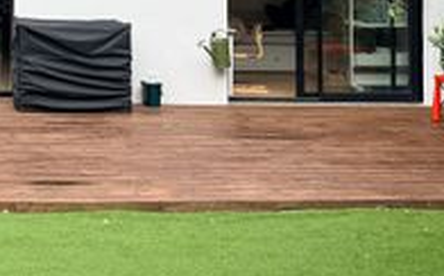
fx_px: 943
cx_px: -32
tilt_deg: +2.2
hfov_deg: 24.8
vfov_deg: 15.6
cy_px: -111
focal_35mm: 78
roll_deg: -0.5
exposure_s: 1/3425
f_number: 1.78
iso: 80
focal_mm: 6.76
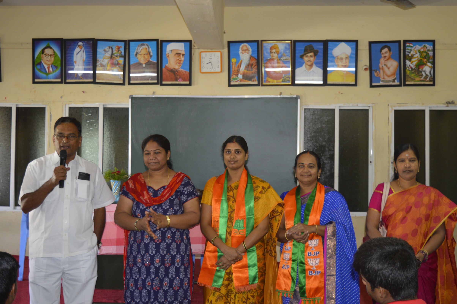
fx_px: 590
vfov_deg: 28.9
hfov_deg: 42.4
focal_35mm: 46
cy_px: 152
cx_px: 228
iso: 560
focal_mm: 31
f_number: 4.2
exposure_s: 1/60
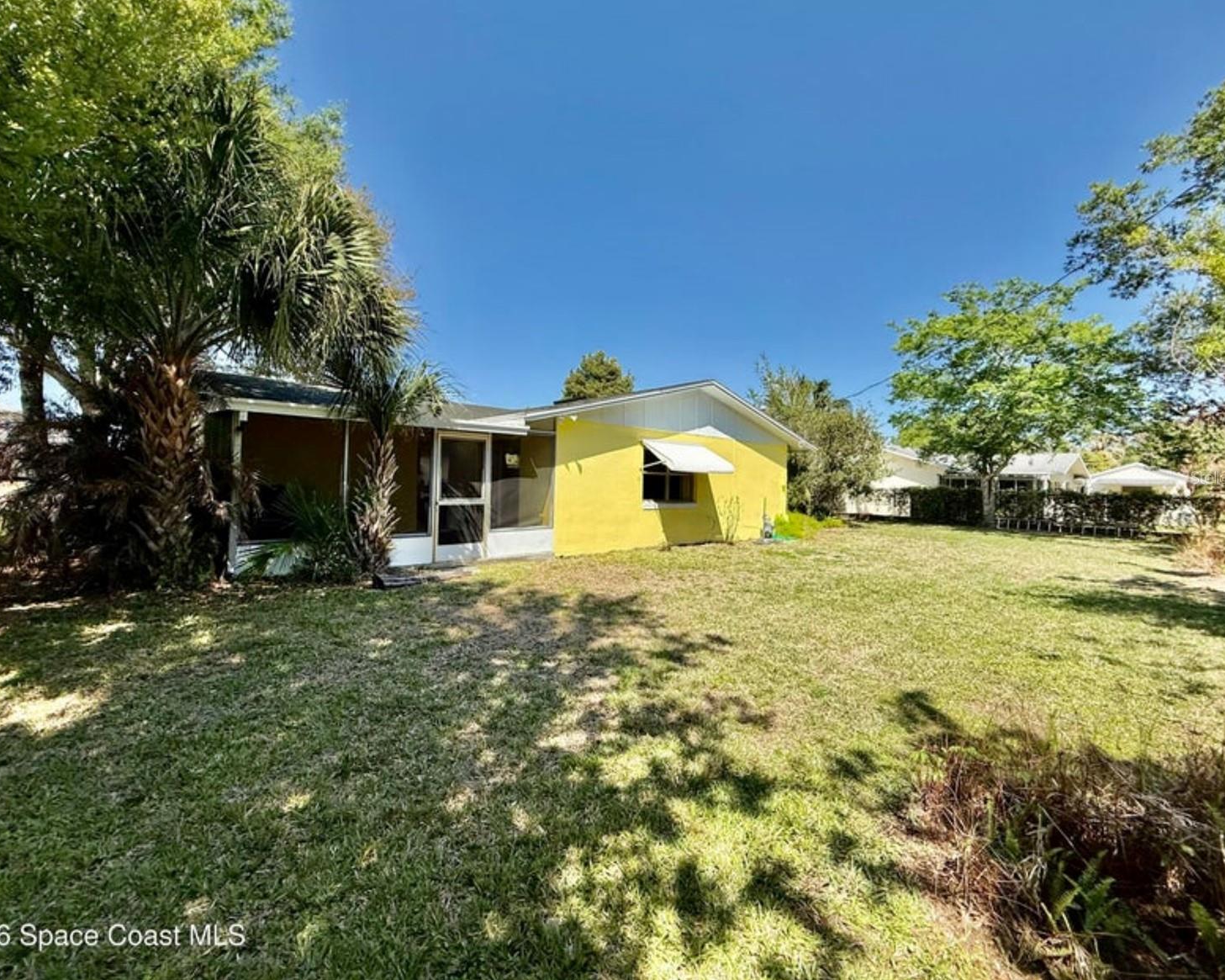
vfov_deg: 84.0
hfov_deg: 96.8
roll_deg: -1.6
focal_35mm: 15
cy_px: 477
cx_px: 597
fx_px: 544
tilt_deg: +0.4
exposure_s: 1/1961
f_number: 2.2
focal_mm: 2.22
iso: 50
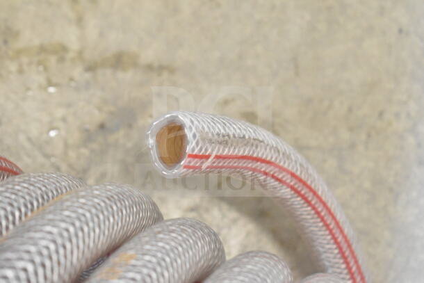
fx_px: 972
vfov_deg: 16.6
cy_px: 142
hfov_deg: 24.6
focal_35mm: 82
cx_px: 212
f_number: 5.6
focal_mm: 55
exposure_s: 1/100
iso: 10000
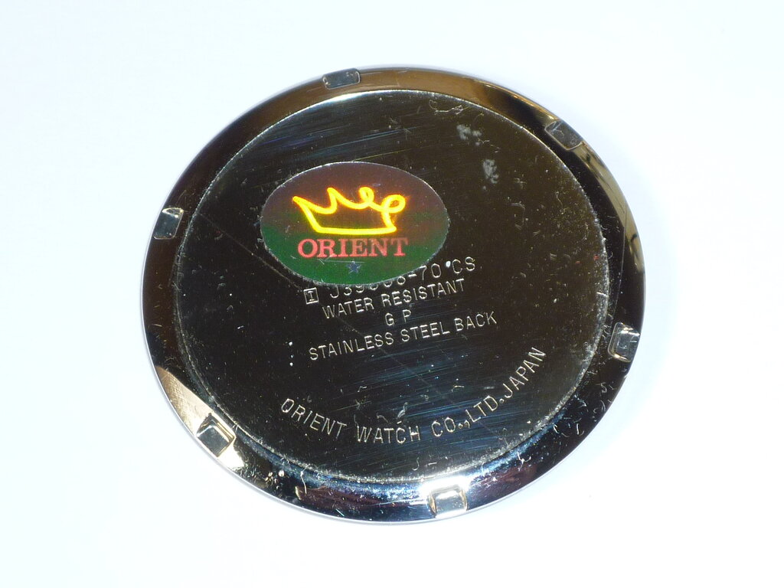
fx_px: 3397
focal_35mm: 150
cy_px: 294
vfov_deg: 9.9
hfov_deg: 13.2
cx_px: 392
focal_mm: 13.6
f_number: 5.6
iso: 100
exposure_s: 1/40
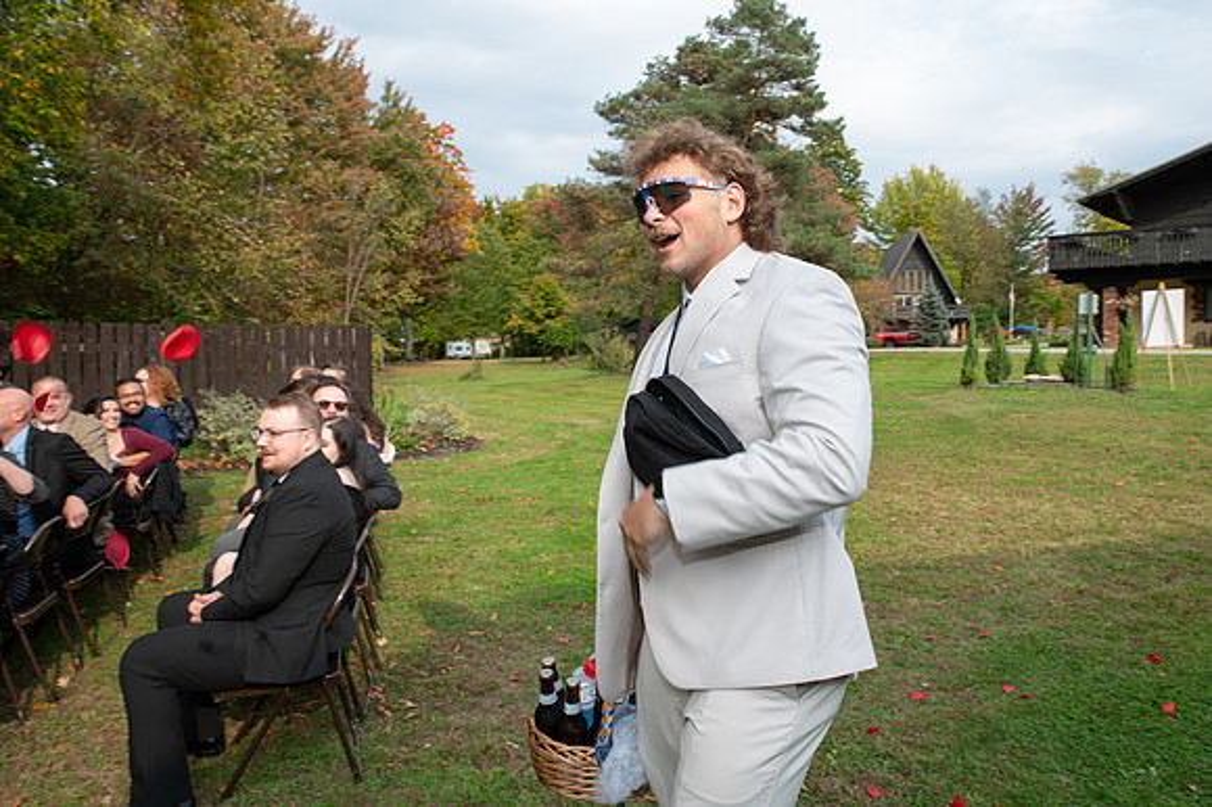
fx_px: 928
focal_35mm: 28
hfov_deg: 66.1
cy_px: 360
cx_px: 671
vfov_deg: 46.9
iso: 400
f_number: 8
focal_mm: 24
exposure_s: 1/200
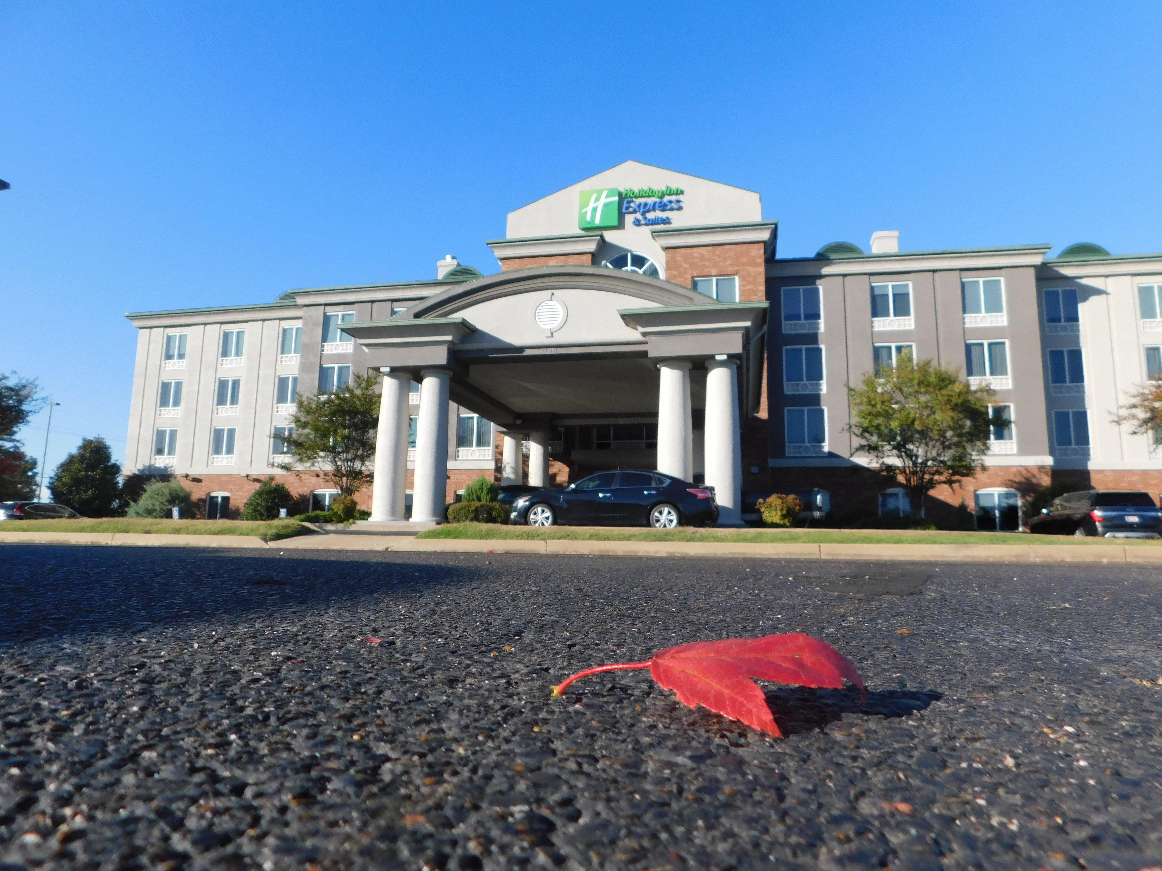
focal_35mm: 23
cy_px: 436
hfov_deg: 73.9
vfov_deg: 58.9
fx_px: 772
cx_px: 581
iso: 125
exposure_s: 1/1250
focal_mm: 4
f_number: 3
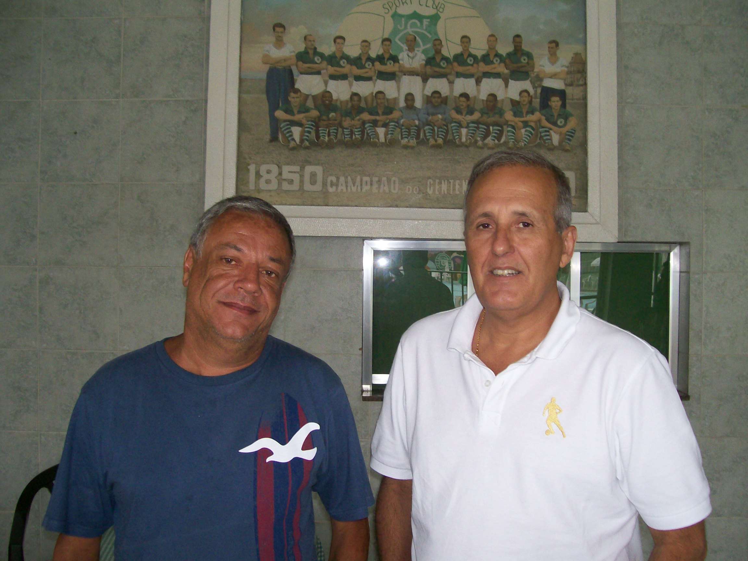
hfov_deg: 51.4
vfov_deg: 39.7
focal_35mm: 36
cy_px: 280
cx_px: 374
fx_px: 778
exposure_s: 1/64
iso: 140
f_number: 2.7
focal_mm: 6
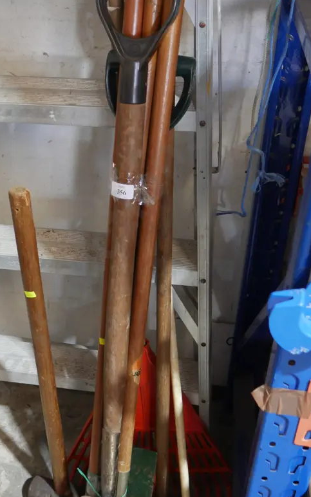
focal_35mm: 45
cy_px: 265
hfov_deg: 28.3
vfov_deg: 44.3
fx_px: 610
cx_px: 90
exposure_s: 1/60
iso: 1250
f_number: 3.6
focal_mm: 16
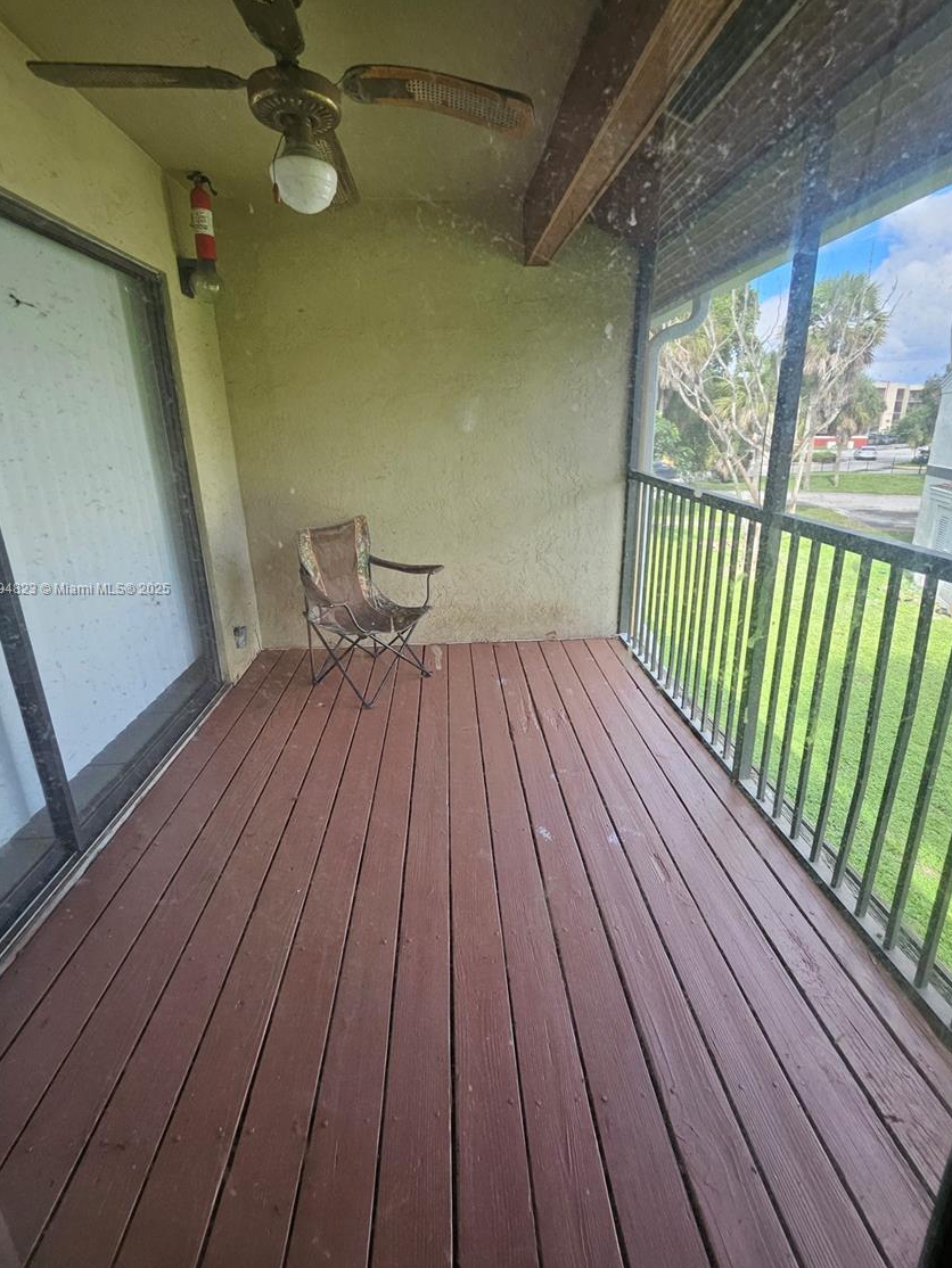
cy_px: 590
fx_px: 513
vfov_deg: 101.9
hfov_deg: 85.7
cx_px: 474
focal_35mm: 14
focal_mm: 1.74
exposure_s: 1/207
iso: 80
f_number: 2.2
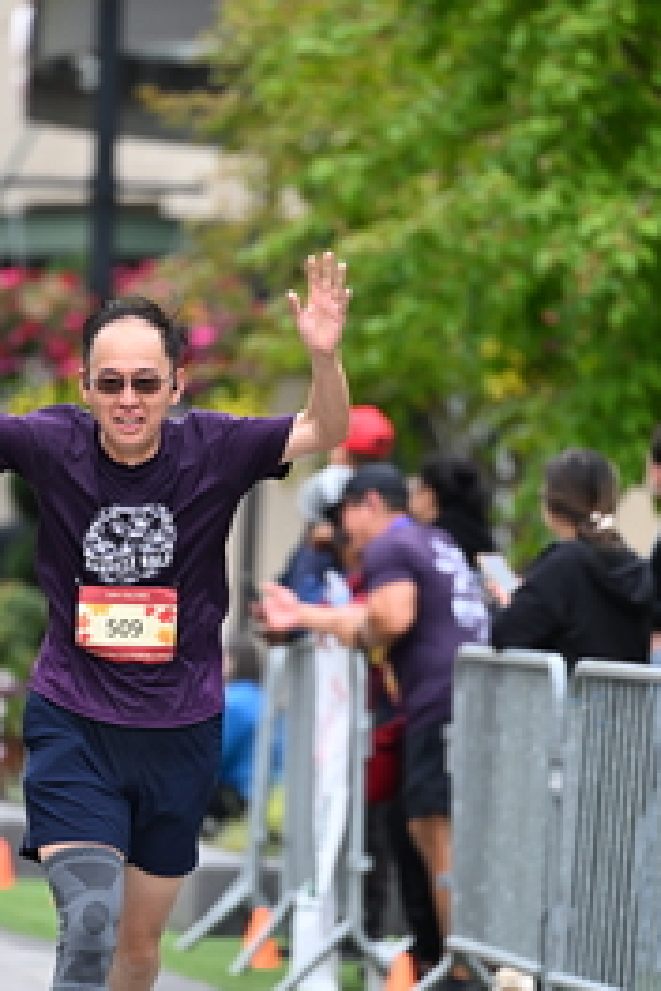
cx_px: 272
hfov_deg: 3.3
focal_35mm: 417
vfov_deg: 4.9
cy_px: 484
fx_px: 11484
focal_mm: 200
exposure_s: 1/2000
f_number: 2.8
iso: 800
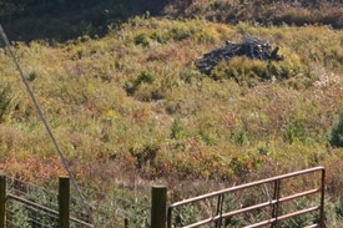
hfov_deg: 13.3
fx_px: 1466
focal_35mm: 154
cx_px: 120
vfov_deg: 8.7
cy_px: -98
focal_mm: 26
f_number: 6.3
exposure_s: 1/200
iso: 100
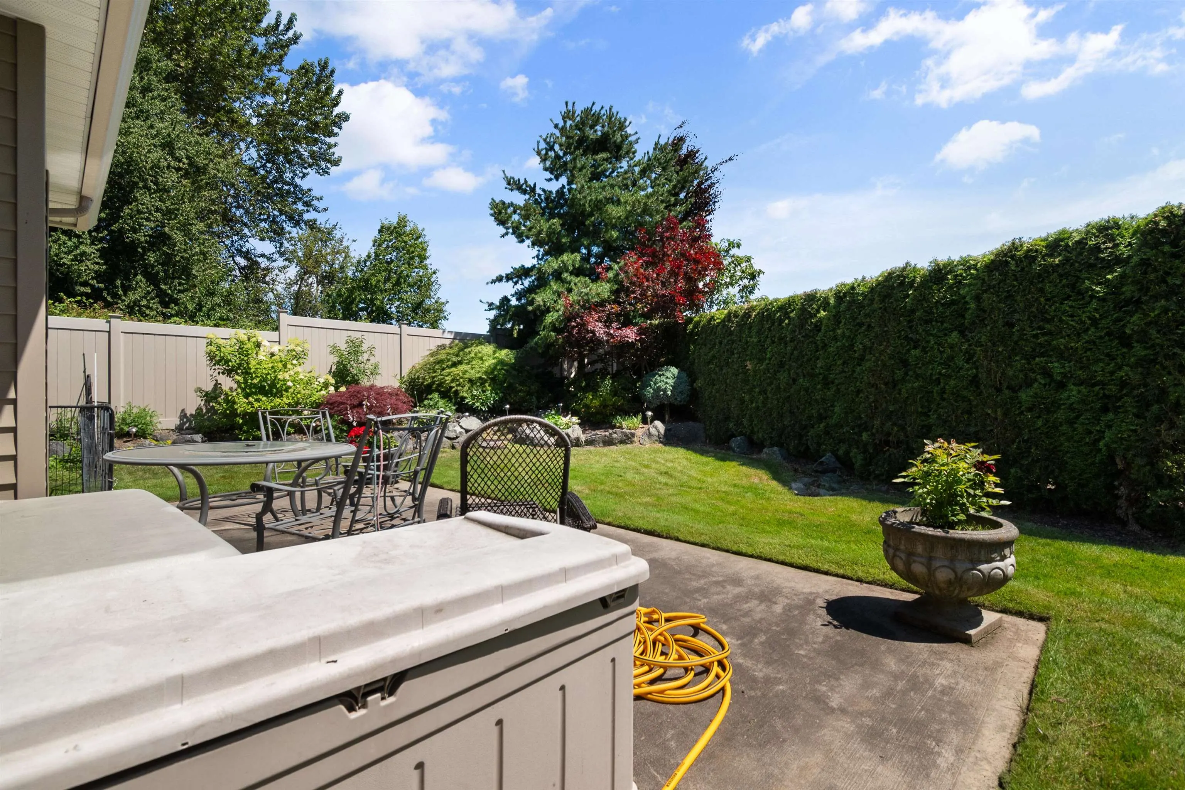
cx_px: 592
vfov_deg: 77.3
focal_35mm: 15
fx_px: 494
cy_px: 395
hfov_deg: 100.4
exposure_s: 1/1000
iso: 200
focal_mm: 10
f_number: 8
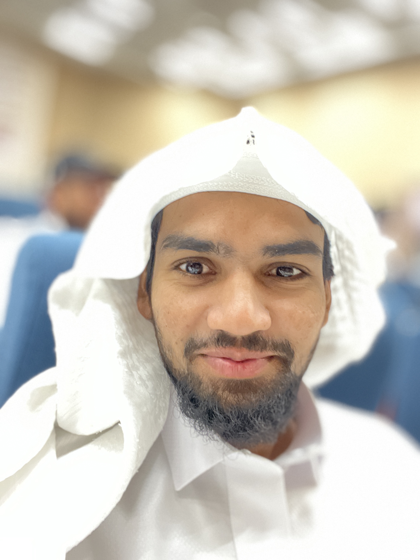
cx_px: 210
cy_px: 280
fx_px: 485
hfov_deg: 46.8
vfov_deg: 60.0
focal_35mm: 30
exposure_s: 1/18
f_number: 2.2
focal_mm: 2.71
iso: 800
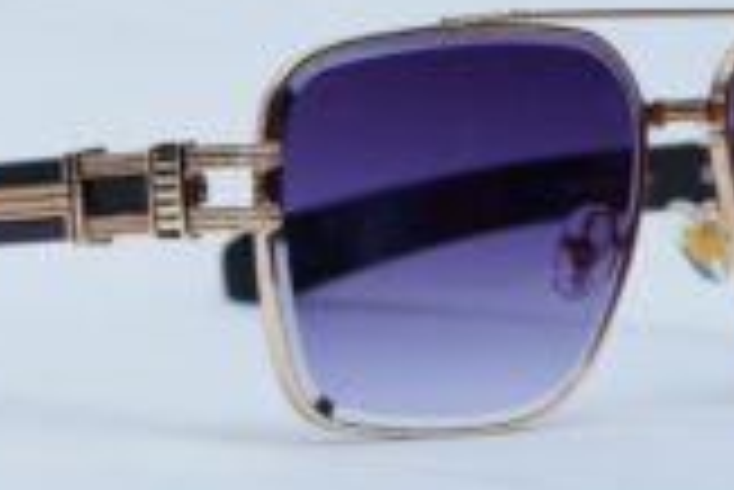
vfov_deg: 7.5
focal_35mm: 184
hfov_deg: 11.2
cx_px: 275
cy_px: 189
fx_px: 3755
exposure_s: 1/160
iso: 125
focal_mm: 50
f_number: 9
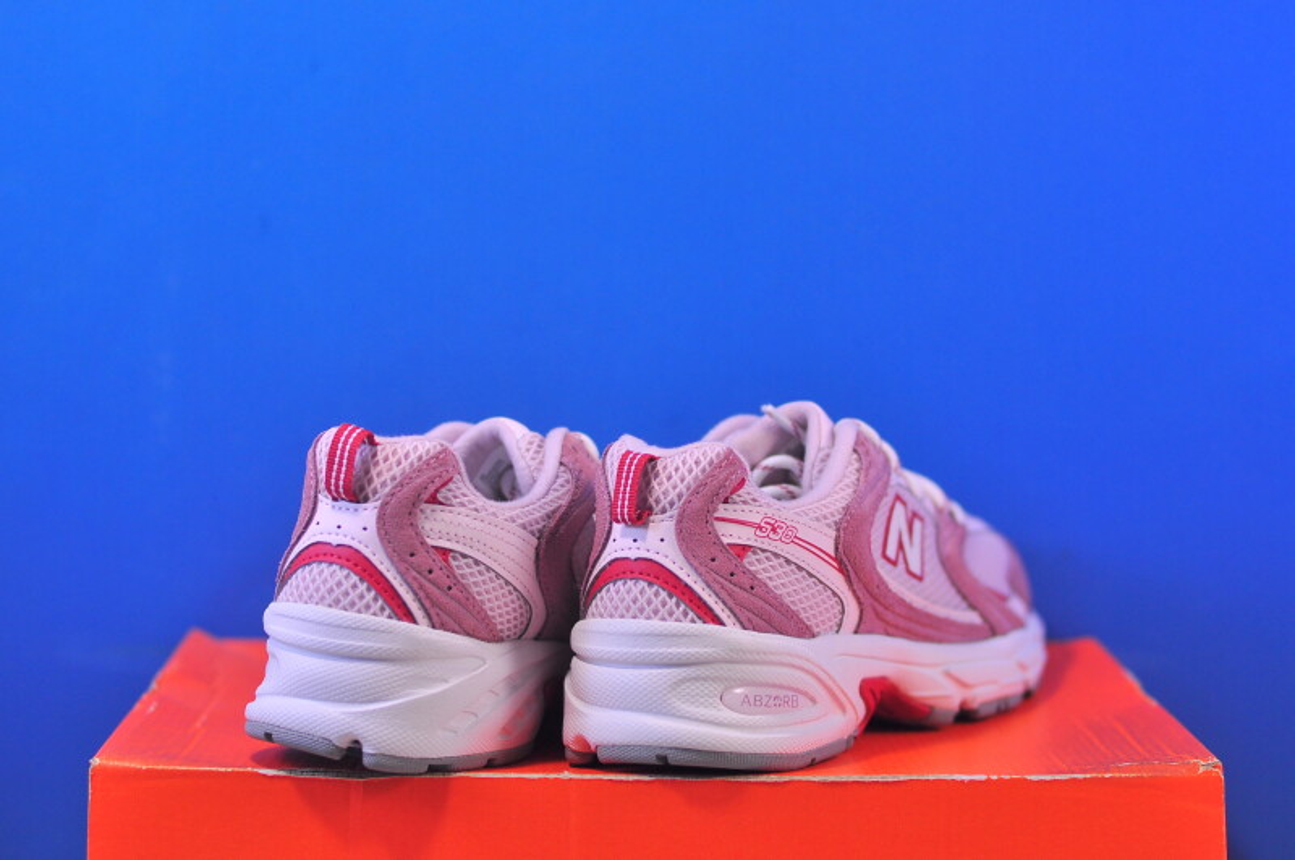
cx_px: 648
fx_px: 2694
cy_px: 430
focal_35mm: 75
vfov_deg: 18.1
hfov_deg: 27.0
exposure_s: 1/320
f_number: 2.5
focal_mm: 50
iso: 250
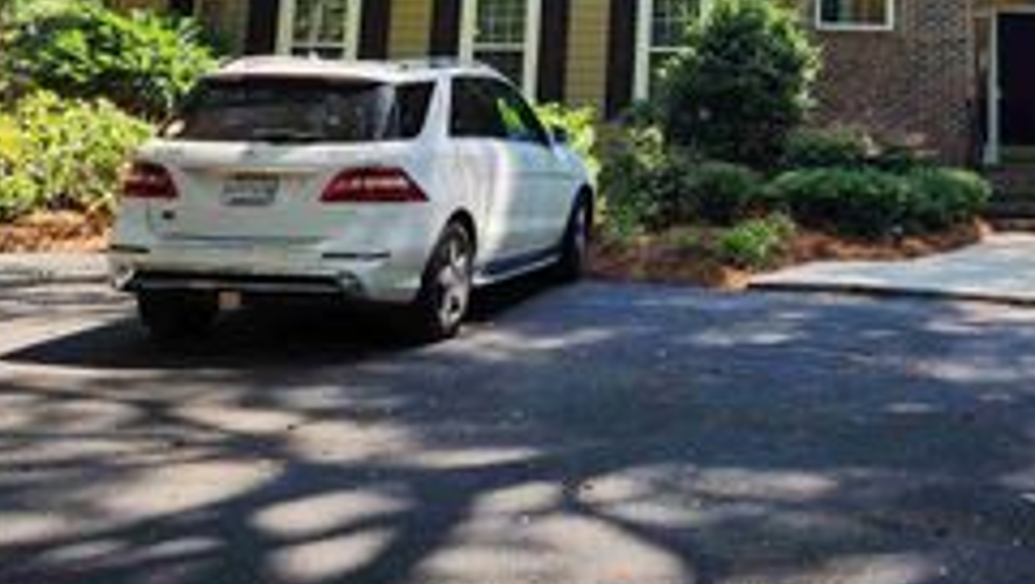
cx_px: 812
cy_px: -127
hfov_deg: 38.5
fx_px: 1428
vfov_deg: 21.4
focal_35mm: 52
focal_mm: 6.4
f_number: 1.8
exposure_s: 1/214
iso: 12
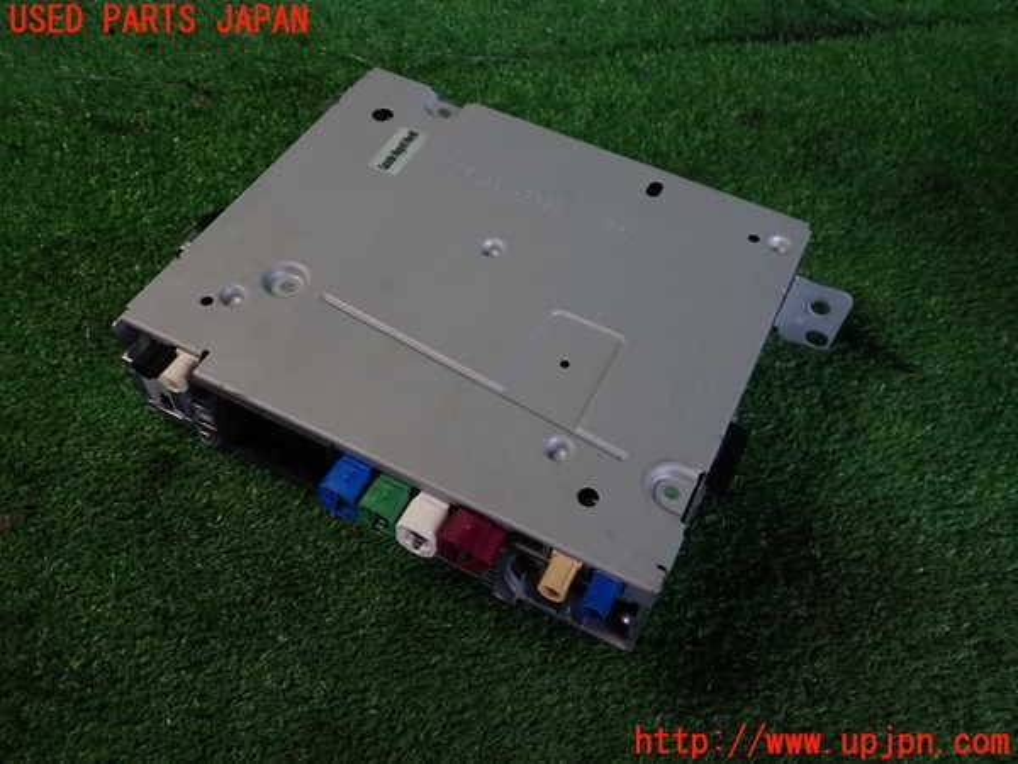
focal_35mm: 30
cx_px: 509
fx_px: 882
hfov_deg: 60.0
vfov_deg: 46.8
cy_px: 382
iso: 200
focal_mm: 5.4
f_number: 2.3
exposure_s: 1/40
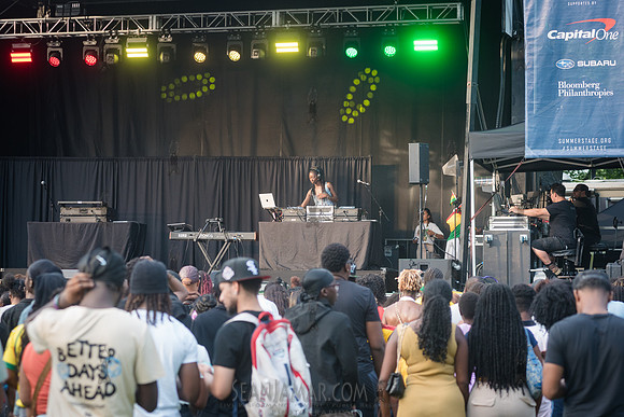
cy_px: 208
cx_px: 312
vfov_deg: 13.7
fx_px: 1734
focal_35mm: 100
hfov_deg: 20.4
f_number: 4
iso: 1000
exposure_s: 1/500
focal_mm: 100
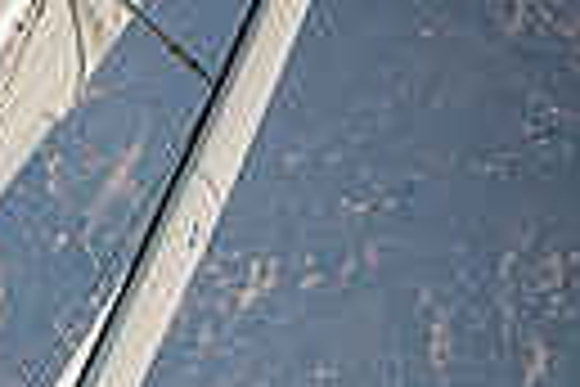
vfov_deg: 1.4
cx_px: -817
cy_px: 722
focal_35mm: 990
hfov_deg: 2.1
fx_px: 15949
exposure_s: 1/2000
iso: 500
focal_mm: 200
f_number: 8
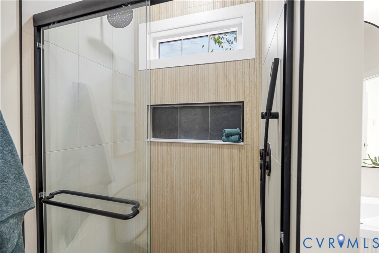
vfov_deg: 73.8
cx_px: 190
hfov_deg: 96.7
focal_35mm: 16
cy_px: 126
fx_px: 168
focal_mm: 16
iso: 800
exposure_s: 1/8
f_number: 4
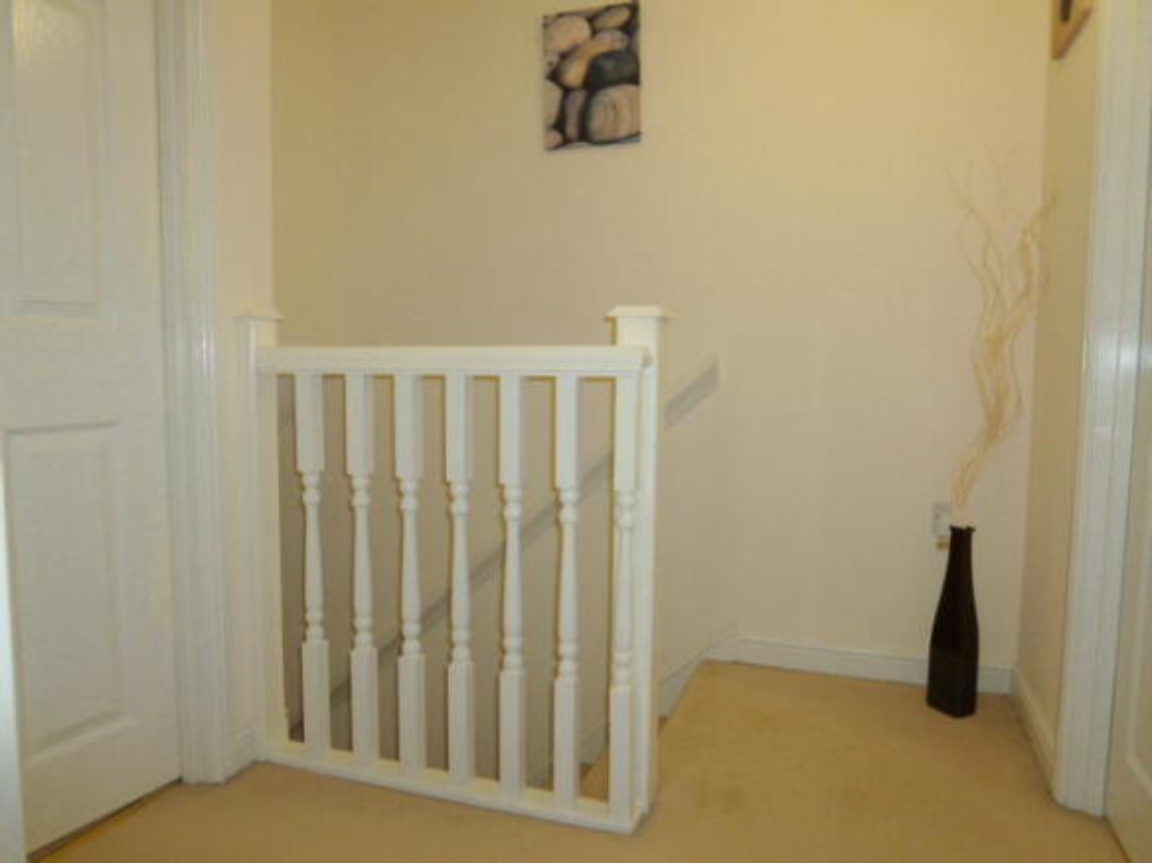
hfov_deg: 71.6
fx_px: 799
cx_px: 576
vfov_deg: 56.8
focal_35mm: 24
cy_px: 432
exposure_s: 1/60
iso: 125
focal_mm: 4.3
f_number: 2.5
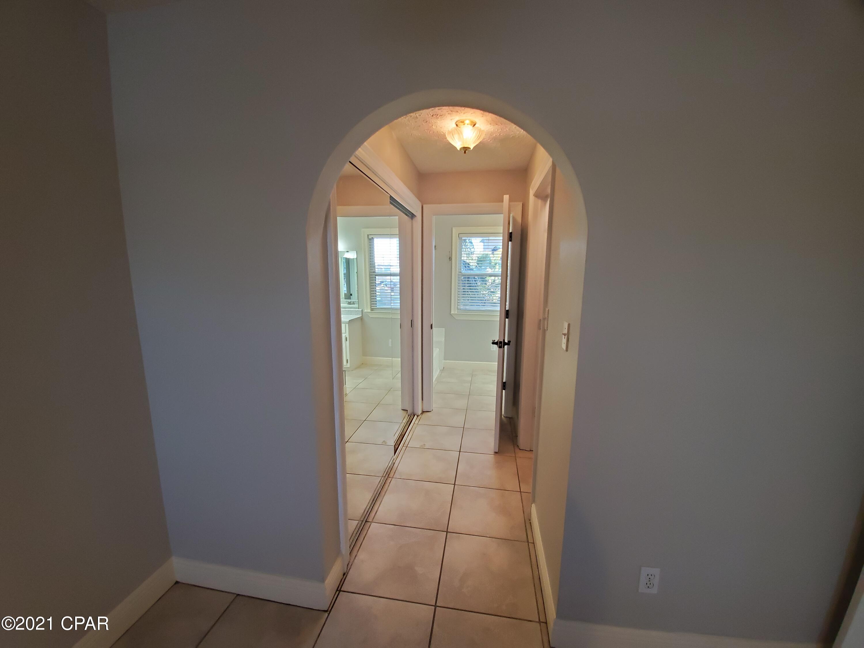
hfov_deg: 106.2
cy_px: 324
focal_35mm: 13
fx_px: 324
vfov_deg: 89.9
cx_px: 432
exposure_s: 1/59
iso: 200
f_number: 2.2
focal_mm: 1.8
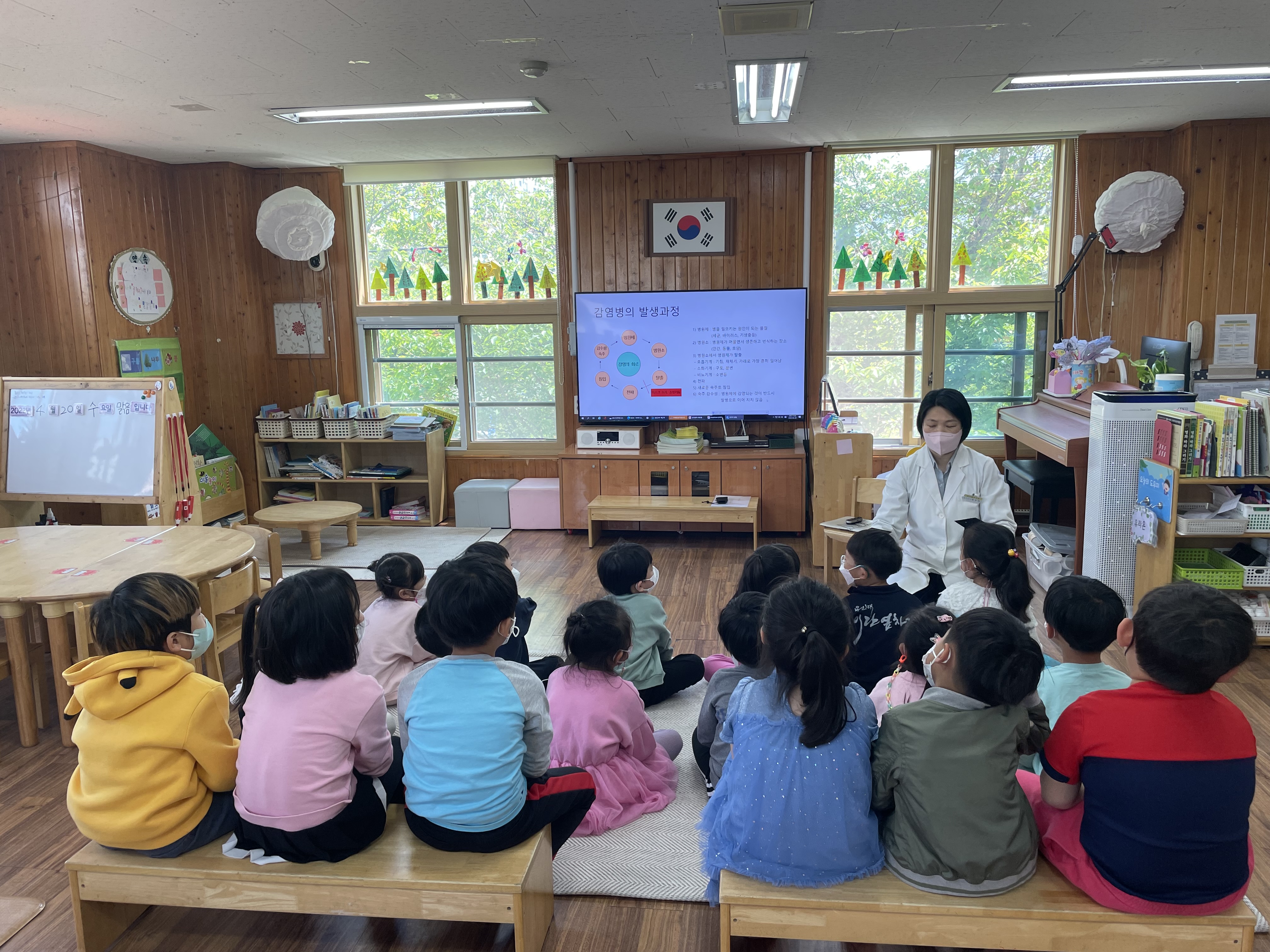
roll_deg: +1.3
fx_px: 954
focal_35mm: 26
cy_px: 476
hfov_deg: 67.3
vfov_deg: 53.1
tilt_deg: -8.6
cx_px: 635
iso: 40
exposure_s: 1/120
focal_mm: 4.2
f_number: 1.6
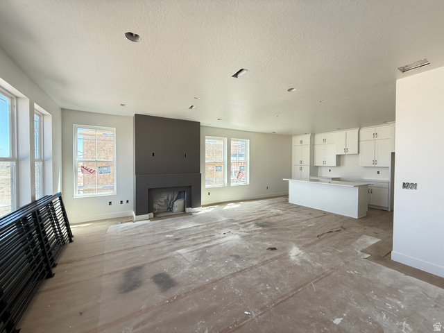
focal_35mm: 14
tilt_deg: -1.1
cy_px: 166
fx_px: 180
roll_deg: +0.3
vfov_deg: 85.7
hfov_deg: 102.1
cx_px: 222
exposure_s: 1/116
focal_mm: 2.22
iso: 50
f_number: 2.2
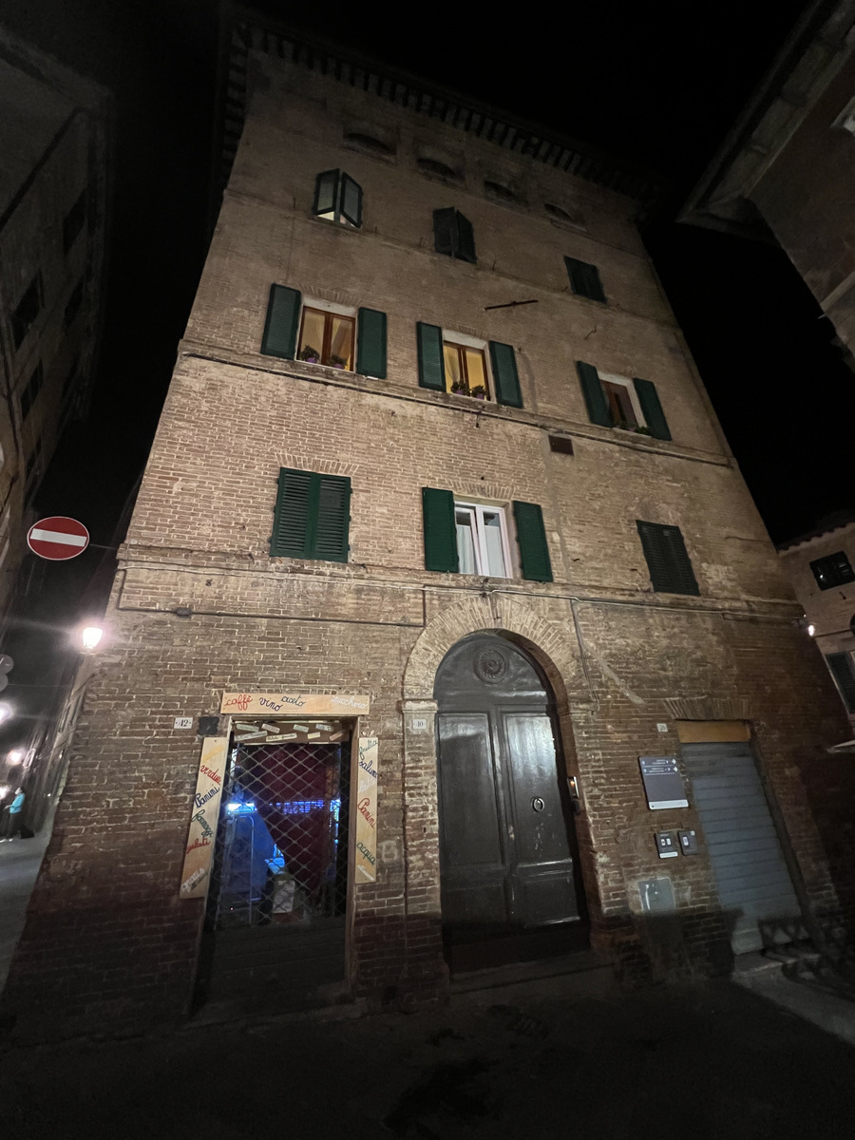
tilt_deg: +25.7
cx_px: 428
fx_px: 428
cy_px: 570
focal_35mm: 13
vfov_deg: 106.2
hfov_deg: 89.9
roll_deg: +2.5
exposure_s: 1/25
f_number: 1.8
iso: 1000
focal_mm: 1.57
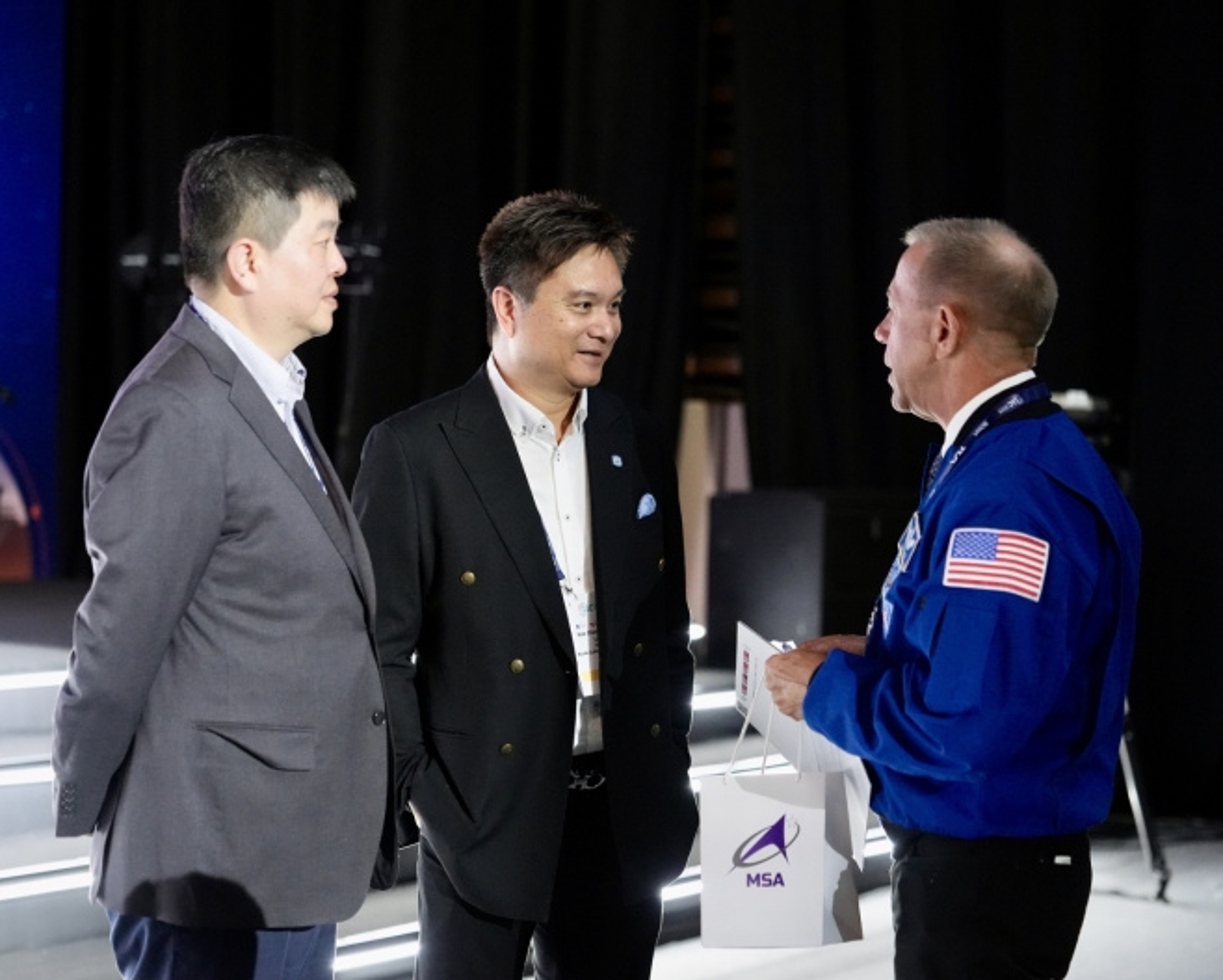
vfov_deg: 26.7
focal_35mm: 57
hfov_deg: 32.9
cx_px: 719
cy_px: 492
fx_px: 2064
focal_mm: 50
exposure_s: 1/250
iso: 3200
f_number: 2
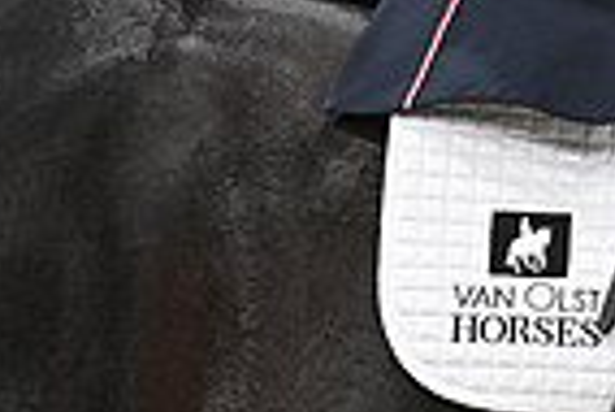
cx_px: 979
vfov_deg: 1.3
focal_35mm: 1102
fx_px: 18845
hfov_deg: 1.9
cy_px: -275
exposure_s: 1/640
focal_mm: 270
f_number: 4
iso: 6400
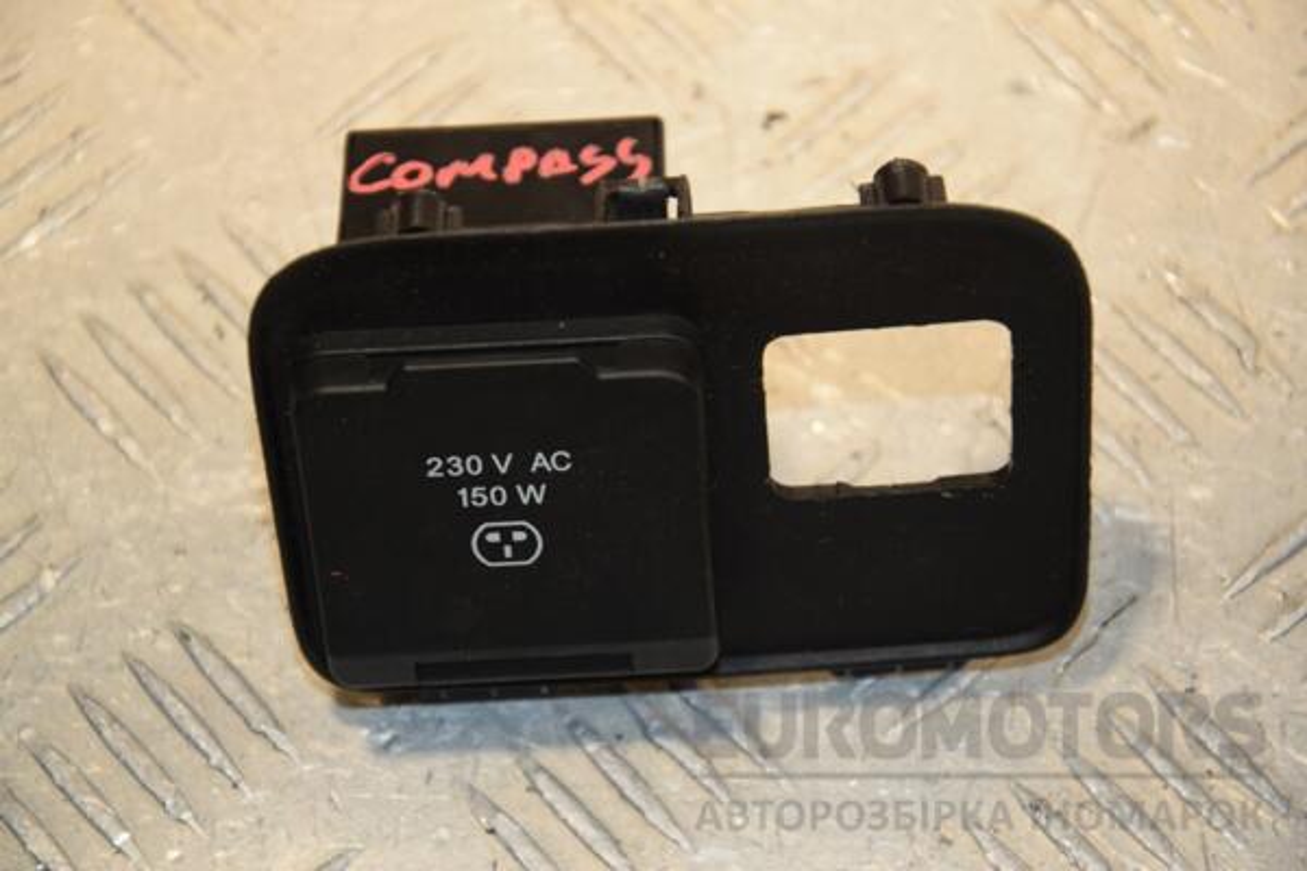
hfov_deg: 14.9
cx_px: 654
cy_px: 436
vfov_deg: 9.9
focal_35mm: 138
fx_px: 5010
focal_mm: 92
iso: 800
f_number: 6.3
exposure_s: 1/200
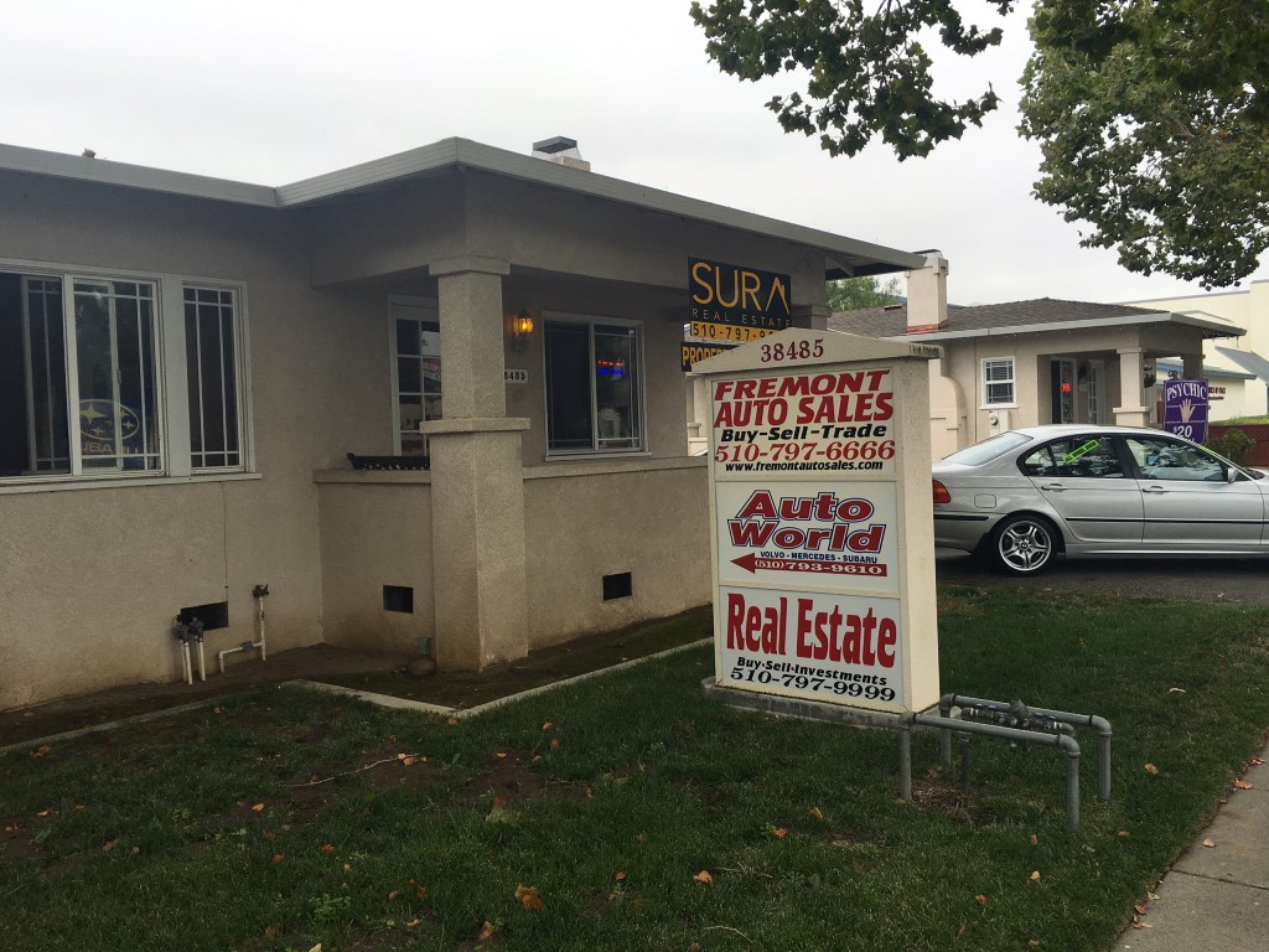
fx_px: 1063
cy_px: 476
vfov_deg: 48.2
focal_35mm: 29
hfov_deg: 61.7
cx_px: 634
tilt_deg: -1.1
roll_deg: +2.2
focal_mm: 4.15
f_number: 2.2
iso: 25
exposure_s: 1/641
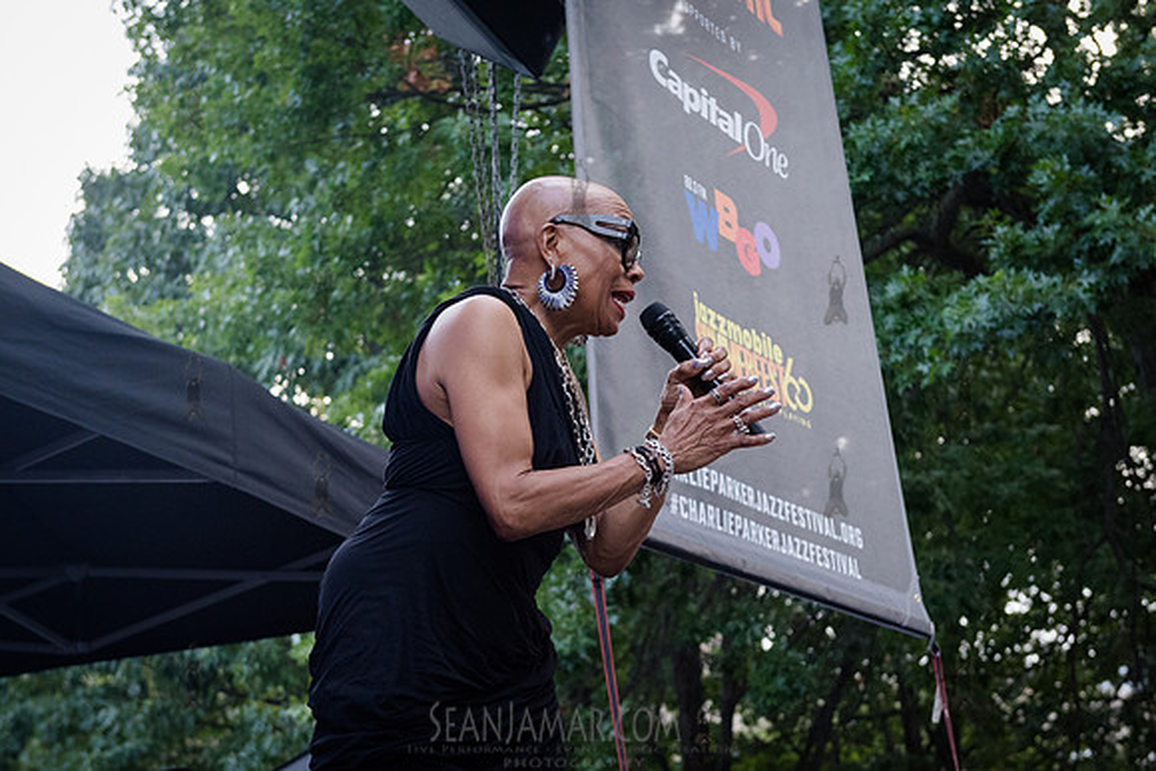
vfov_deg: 18.3
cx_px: 577
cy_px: 438
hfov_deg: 27.2
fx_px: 2389
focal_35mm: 74
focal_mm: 55
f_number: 4
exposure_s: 1/400
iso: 2500
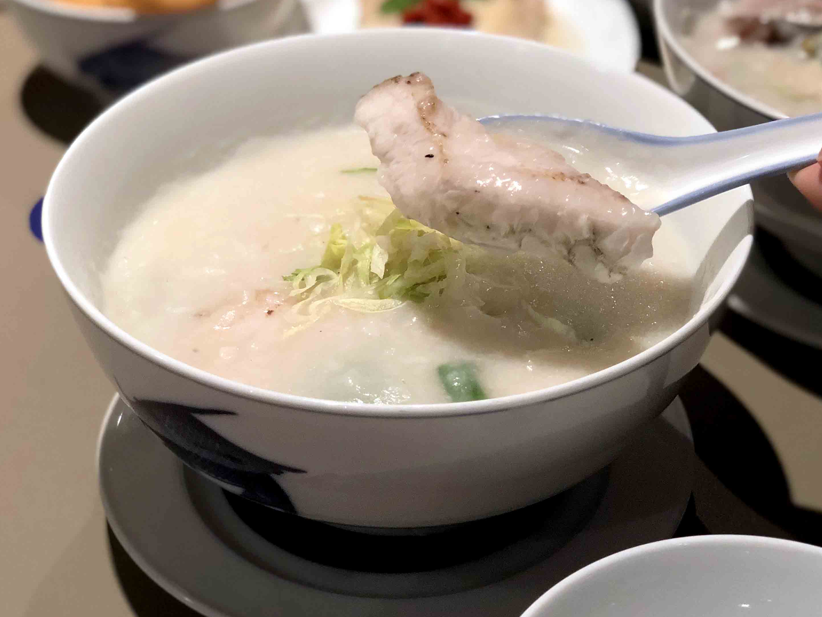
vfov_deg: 20.1
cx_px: 517
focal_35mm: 73
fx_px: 1733
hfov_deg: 26.6
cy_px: 197
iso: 125
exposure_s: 1/33
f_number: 2.4
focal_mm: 6
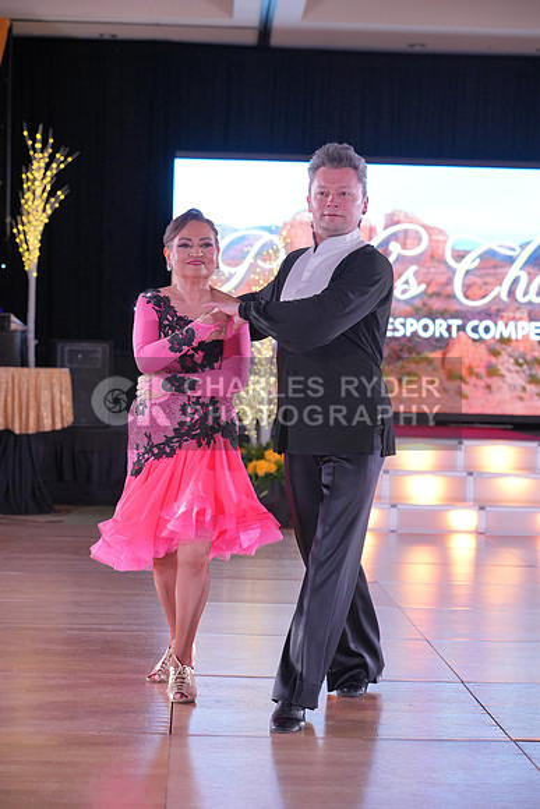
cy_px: 404
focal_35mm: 77
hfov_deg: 17.7
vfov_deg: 26.3
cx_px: 270
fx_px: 1731
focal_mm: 77
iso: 2500
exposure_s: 1/400
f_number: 4
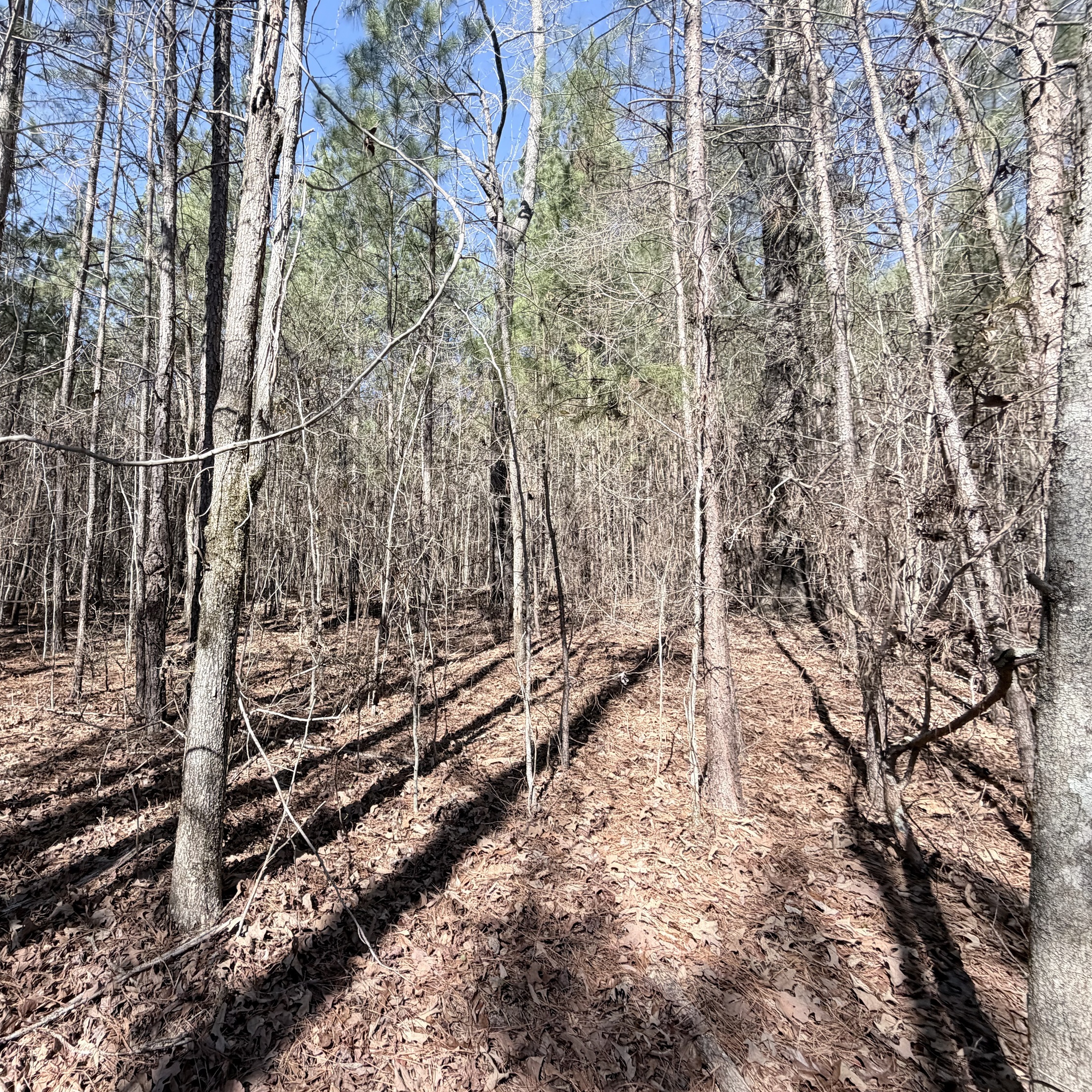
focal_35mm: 17
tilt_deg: +9.2
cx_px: 361
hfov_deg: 81.1
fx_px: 607
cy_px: 537
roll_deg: +0.7
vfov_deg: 84.0
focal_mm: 2.22
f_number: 2.2
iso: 64
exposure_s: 1/502
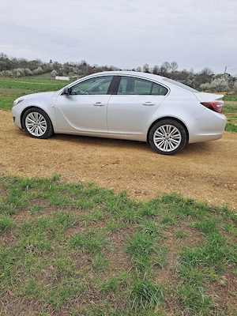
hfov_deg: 54.9
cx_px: 118
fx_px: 228
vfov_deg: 69.4
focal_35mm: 25
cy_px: 158
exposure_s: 1/400
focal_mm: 4.65
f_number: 1.8
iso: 32
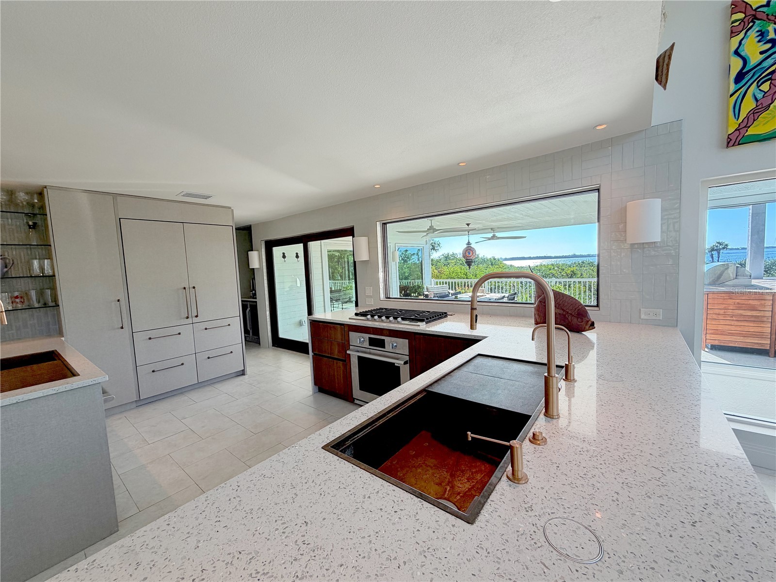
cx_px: 388
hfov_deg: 102.1
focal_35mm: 14
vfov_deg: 85.7
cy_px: 291
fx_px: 314
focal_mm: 2.2
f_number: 2.2
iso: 50
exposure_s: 1/121
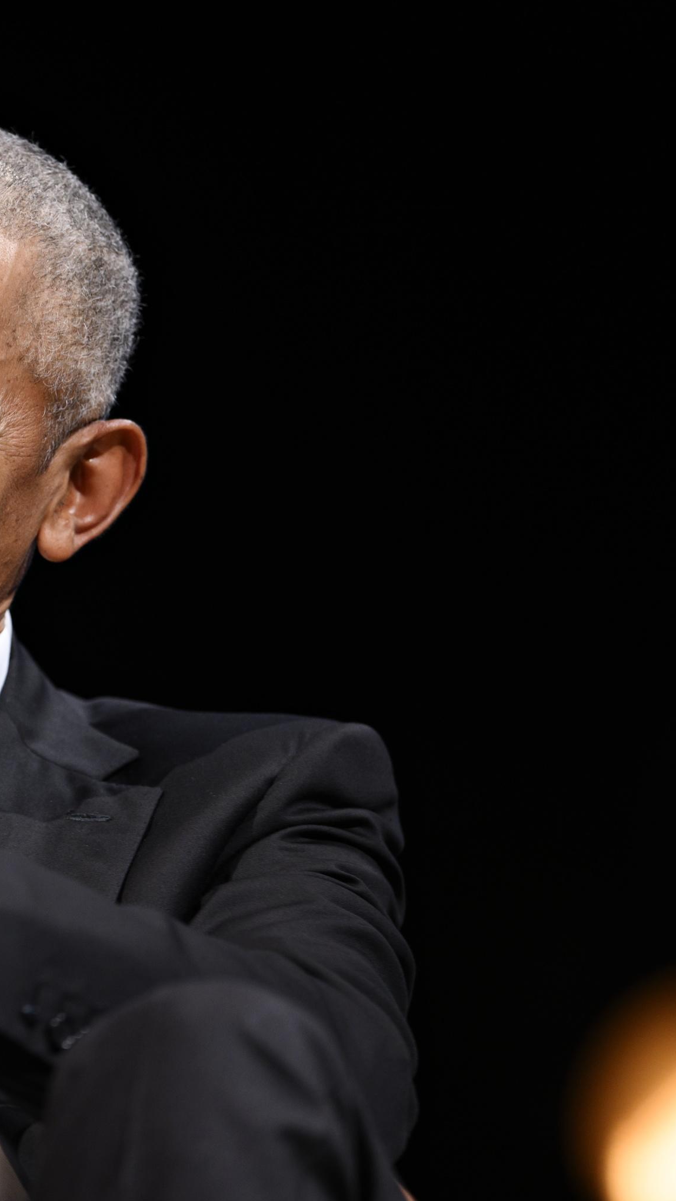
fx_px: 20078
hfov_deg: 1.9
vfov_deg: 3.4
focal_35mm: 630
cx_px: -219
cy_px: 600
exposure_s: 1/125
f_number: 2.8
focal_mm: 400
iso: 500
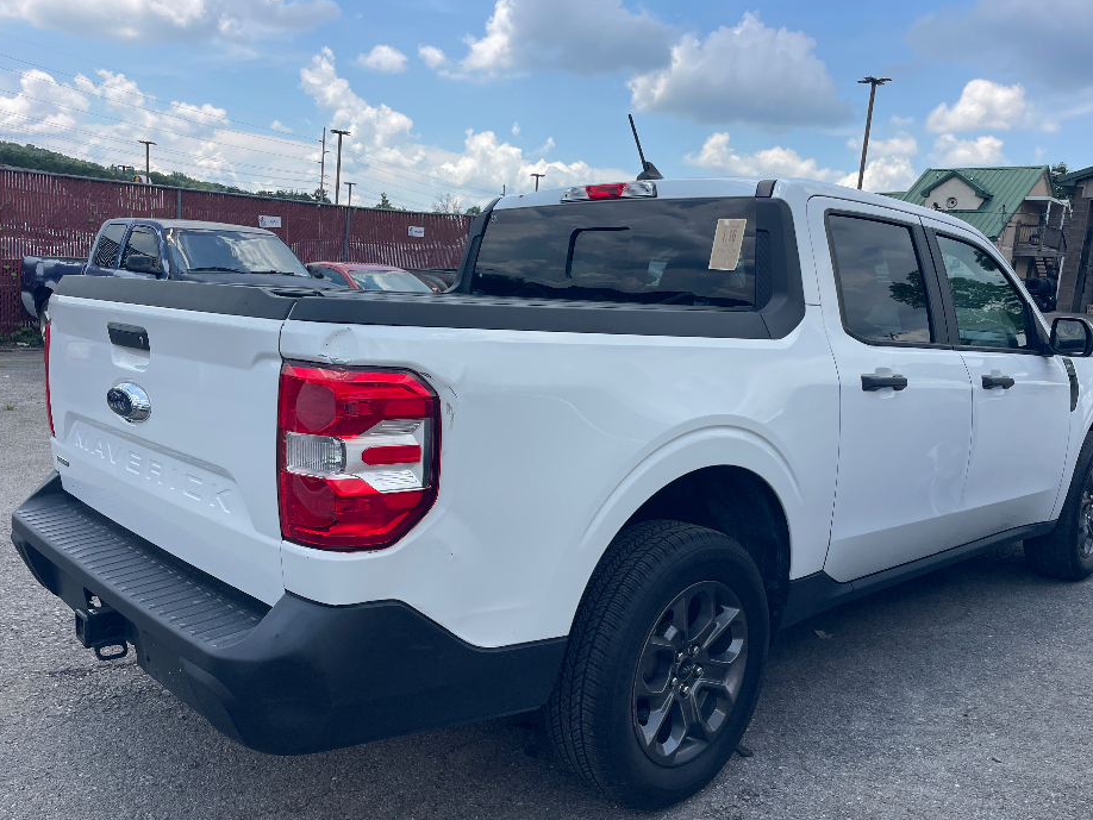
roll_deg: -4.4
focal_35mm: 29
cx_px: 558
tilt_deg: -9.3
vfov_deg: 48.2
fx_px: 916
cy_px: 430
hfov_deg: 61.6
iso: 32
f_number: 1.6
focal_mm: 4.2
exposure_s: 1/3300
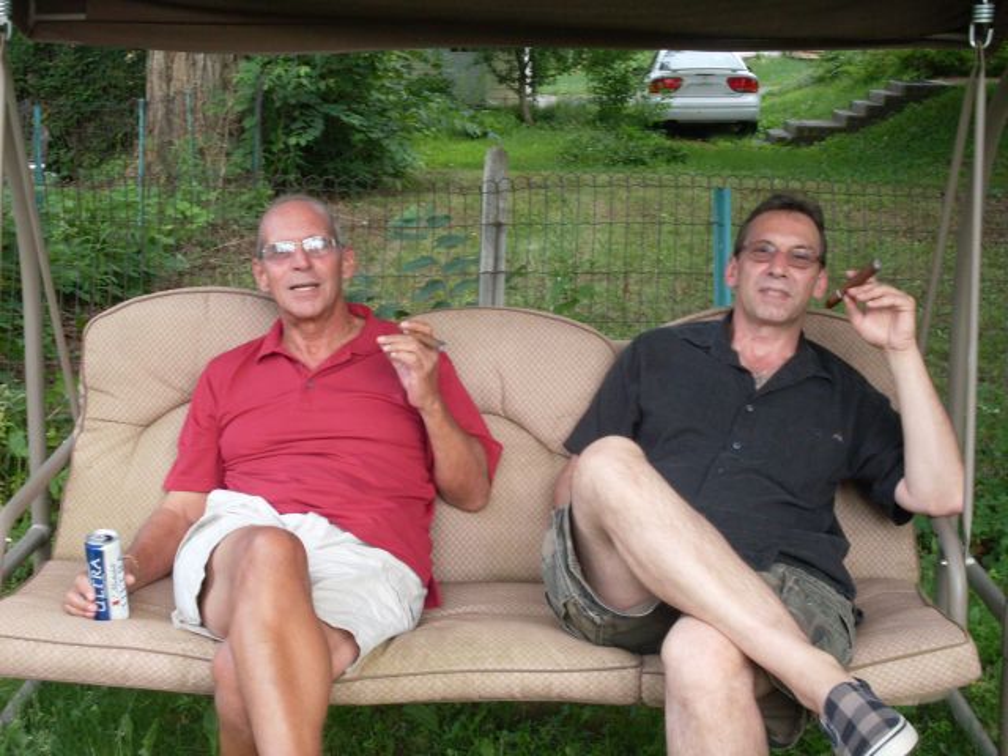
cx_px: 504
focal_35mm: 60
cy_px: 378
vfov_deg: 24.4
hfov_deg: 32.2
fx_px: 1747
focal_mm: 9.9
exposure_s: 1/60
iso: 100
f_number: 3.4
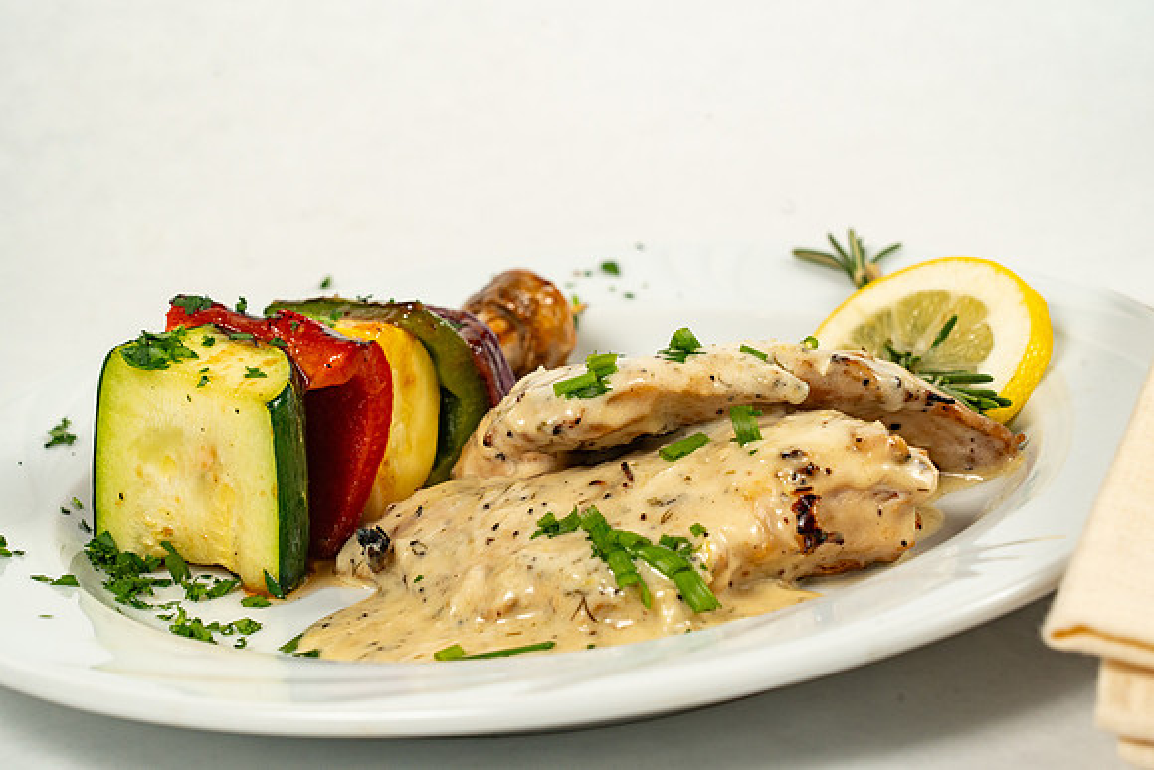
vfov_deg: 13.0
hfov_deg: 19.5
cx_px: 577
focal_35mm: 105
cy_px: 385
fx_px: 3366
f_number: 11
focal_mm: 105
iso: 800
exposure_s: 1/200
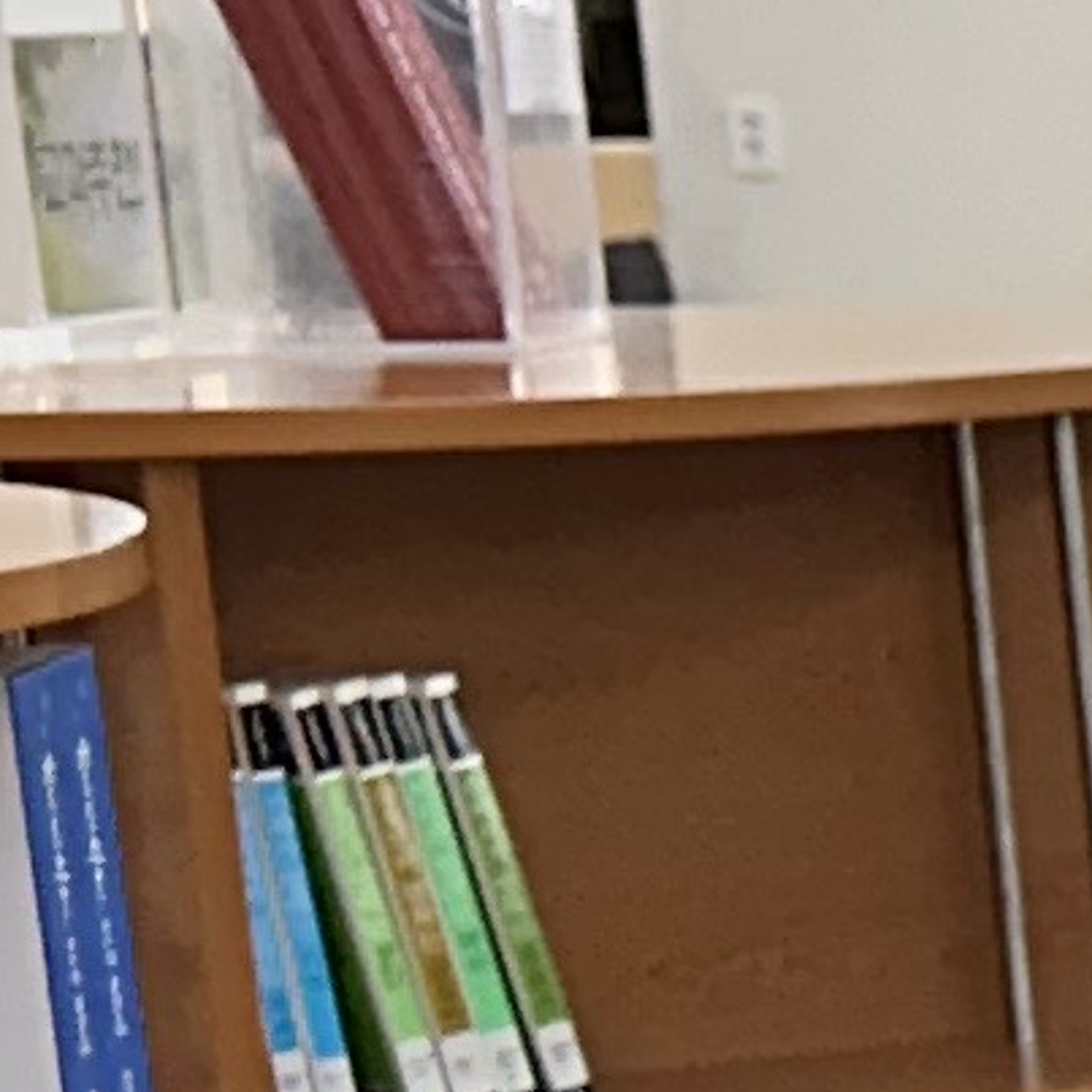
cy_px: 1523
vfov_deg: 8.1
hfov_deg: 6.3
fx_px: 7566
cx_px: 4815
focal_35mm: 212
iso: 100
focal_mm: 6.86
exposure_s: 1/120
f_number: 1.78
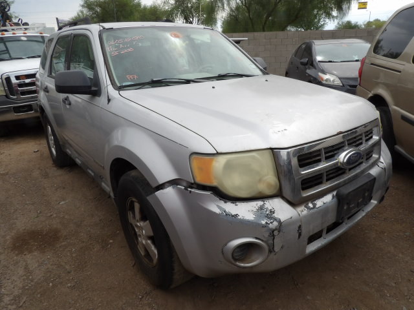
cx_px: 207
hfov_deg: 71.6
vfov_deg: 56.8
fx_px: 287
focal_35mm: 24
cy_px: 155
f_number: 5.6
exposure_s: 1/306
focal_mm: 4.3
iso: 100
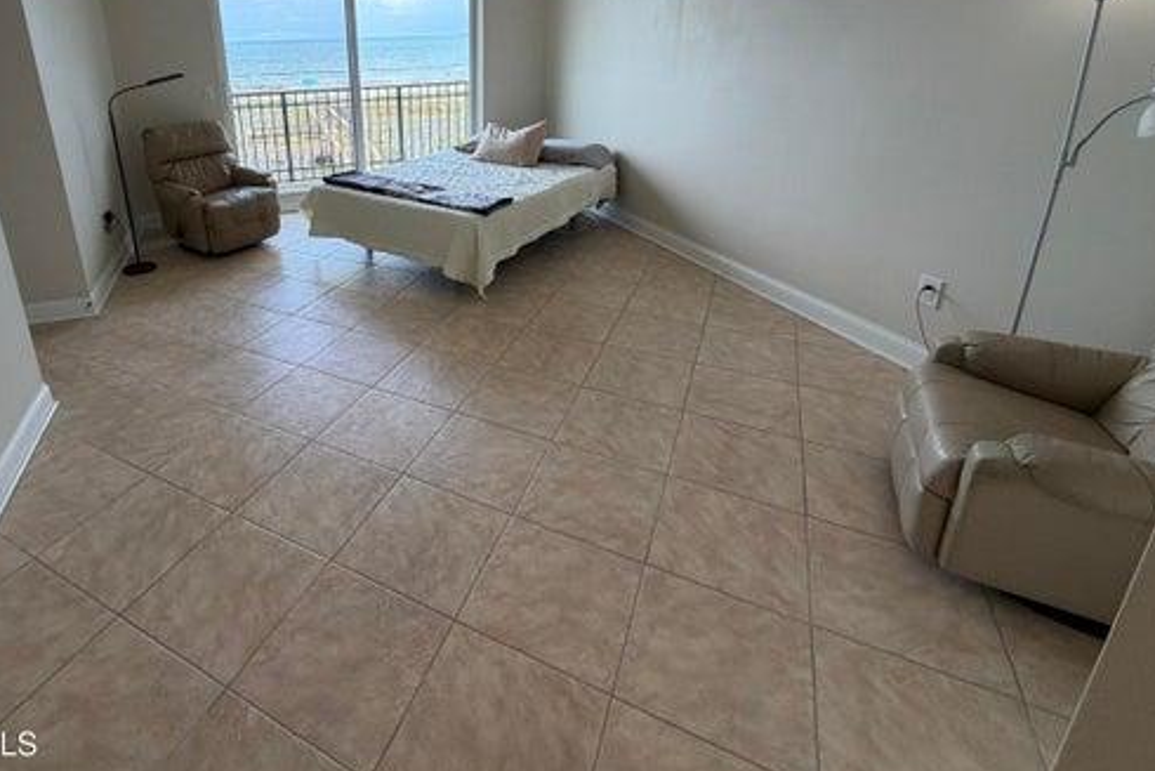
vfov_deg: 62.3
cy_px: 231
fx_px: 610
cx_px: 431
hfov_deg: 85.2
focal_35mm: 19
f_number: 2.2
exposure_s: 1/120
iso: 160
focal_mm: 2.22
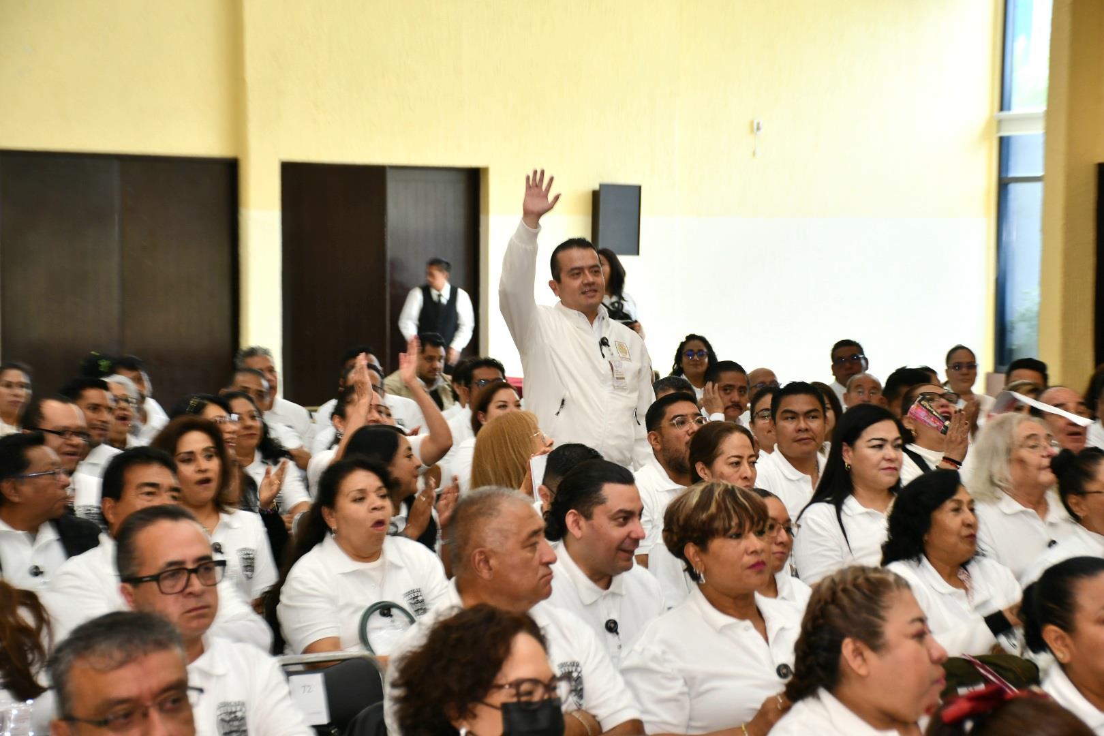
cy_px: 368
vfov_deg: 14.7
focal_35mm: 93
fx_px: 2852
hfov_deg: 21.9
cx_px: 552
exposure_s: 1/60.2
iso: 360
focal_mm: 62
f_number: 5
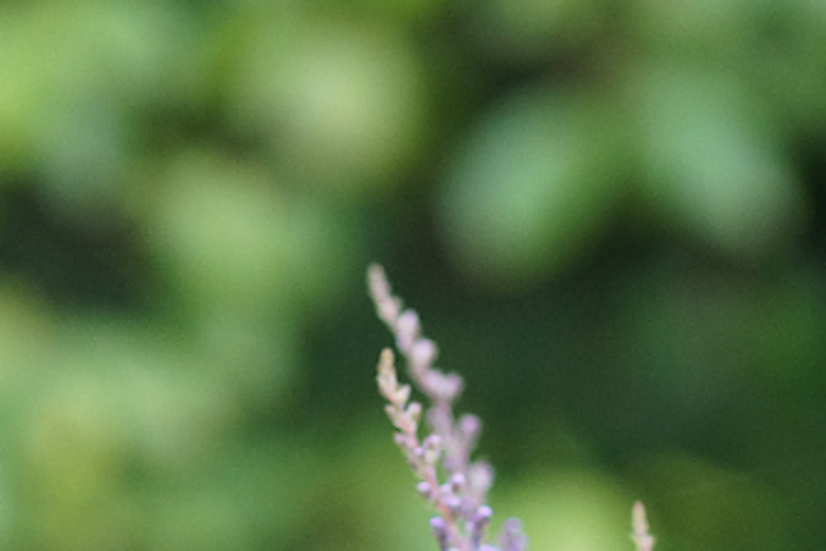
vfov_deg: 2.6
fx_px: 12274
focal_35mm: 535
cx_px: 1082
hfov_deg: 3.8
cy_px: 861
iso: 640
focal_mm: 100
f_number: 4
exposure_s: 1/160
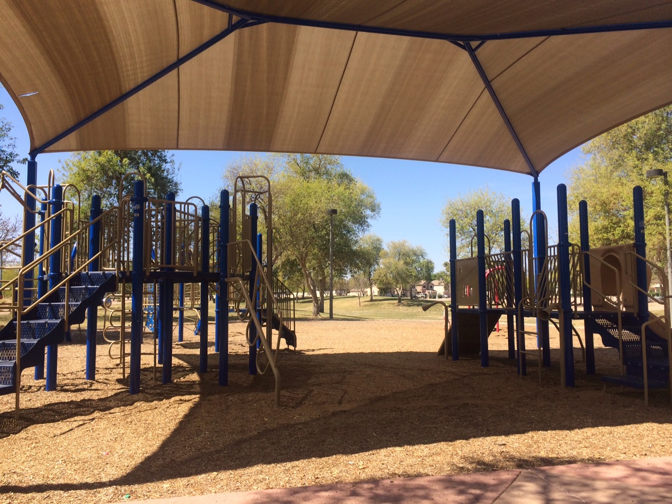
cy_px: 252
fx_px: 582
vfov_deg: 46.8
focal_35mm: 30
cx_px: 336
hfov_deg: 60.0
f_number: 2.2
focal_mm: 4.12
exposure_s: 1/1642
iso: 40
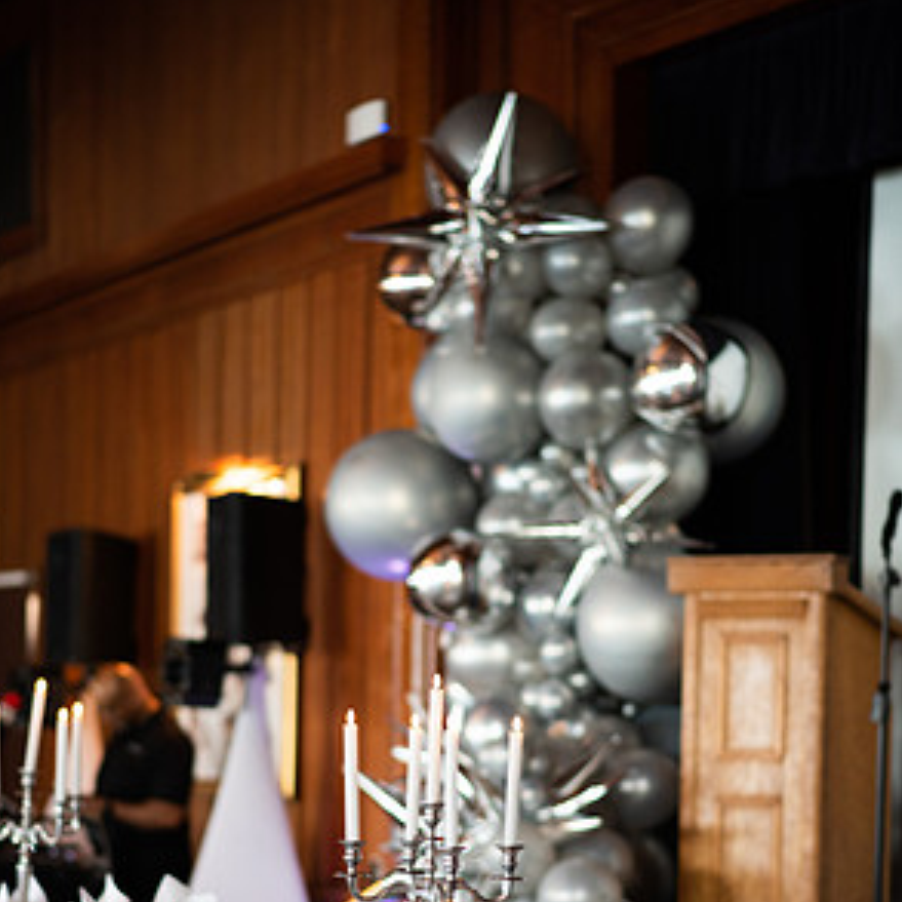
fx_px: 3272
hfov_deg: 15.7
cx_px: 443
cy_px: 683
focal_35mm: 111
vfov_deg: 15.6
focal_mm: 85
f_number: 2
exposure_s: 1/100
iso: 640
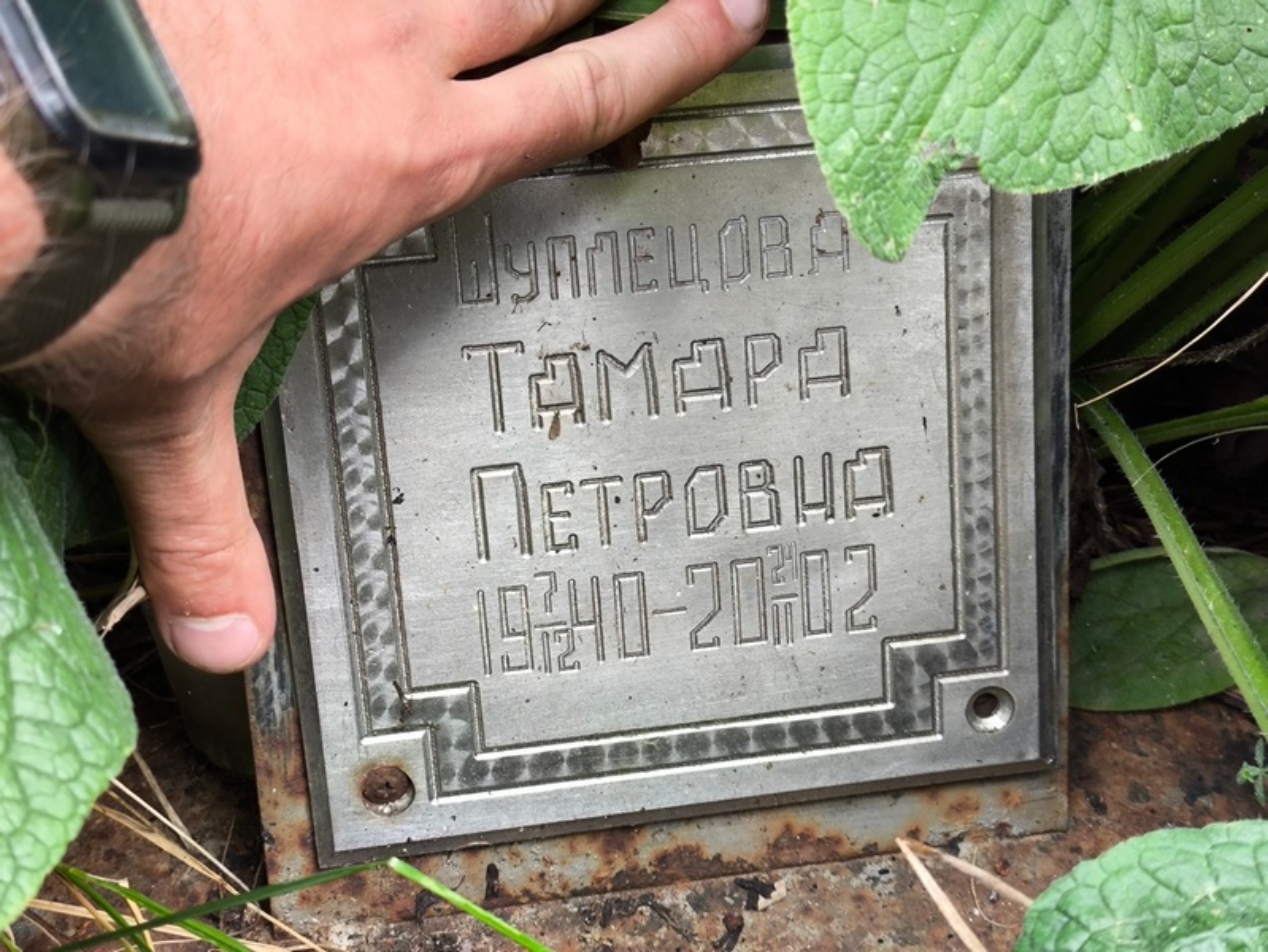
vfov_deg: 29.1
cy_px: 476
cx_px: 634
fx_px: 1832
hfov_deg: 38.2
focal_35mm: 50
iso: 100
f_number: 1.7
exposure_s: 1/60
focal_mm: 4.71
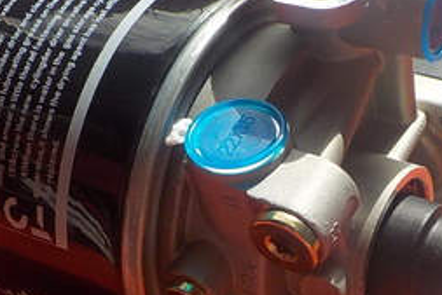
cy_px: 246
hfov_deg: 25.6
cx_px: 257
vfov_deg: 17.1
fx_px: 970
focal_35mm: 79
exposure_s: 1/800
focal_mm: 4.1
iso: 125
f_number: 3.3
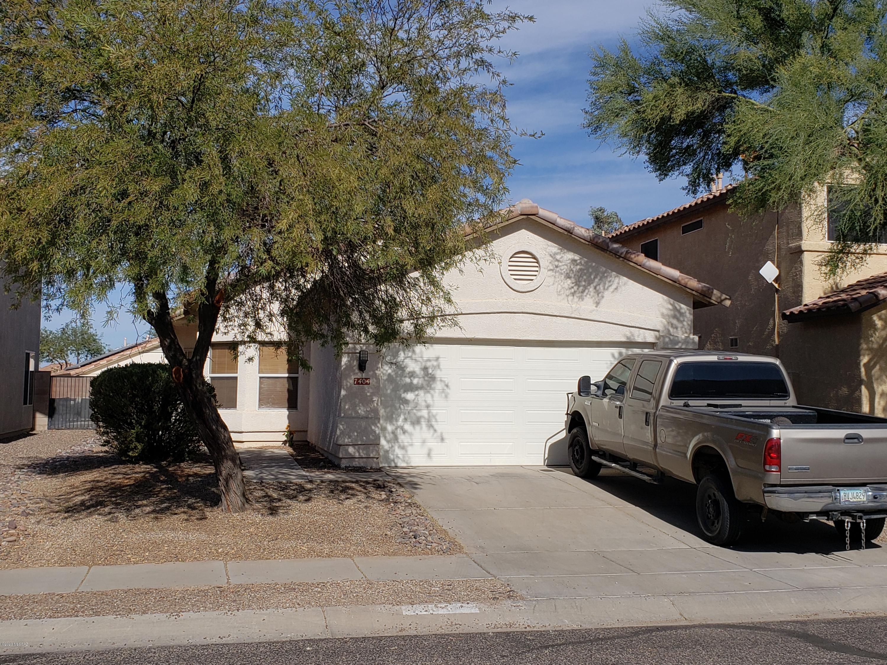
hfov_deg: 67.3
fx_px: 666
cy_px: 332
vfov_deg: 53.1
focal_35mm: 26
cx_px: 444
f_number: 2.4
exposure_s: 1/3381
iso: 50
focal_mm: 4.3
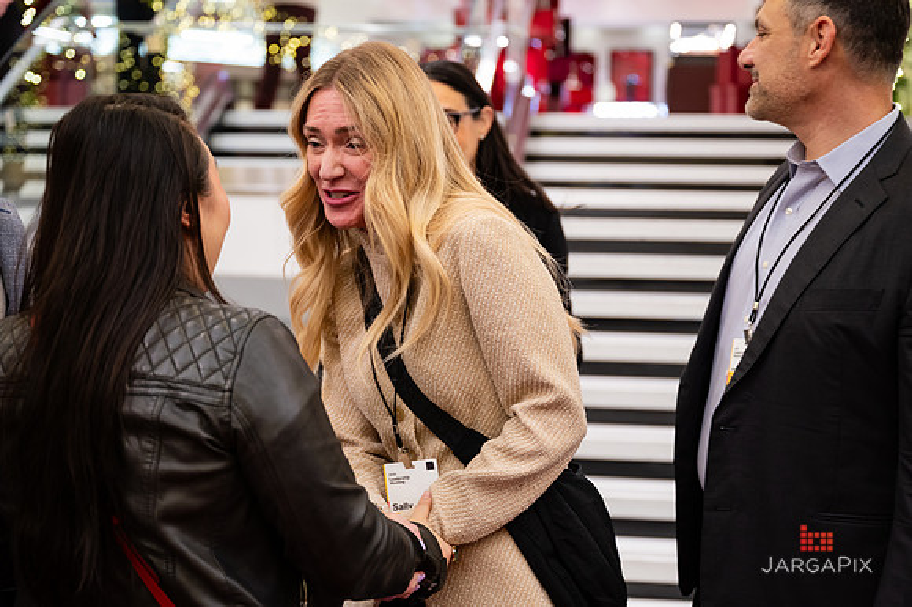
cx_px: 456
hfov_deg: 34.4
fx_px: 1471
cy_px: 304
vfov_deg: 23.3
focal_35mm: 58
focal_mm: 55
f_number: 3.2
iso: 1250
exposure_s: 1/160
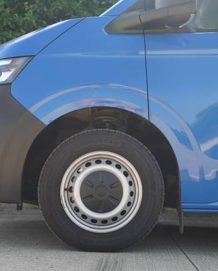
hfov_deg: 20.7
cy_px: 135
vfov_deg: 25.6
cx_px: 112
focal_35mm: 74
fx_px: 598
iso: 200
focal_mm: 51.9
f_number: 4
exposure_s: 1/160
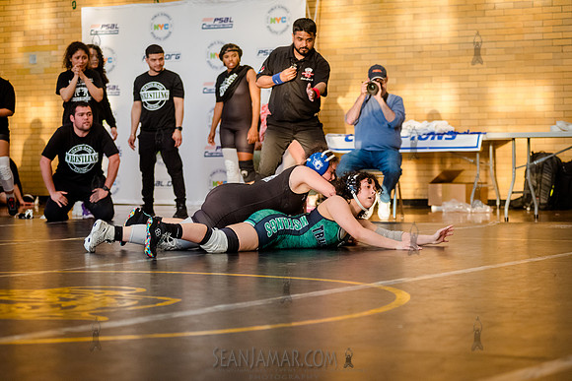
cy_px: 190
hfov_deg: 19.5
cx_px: 286
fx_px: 1669
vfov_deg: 13.0
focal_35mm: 105
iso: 5000
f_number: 3.5
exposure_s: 1/400
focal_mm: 105
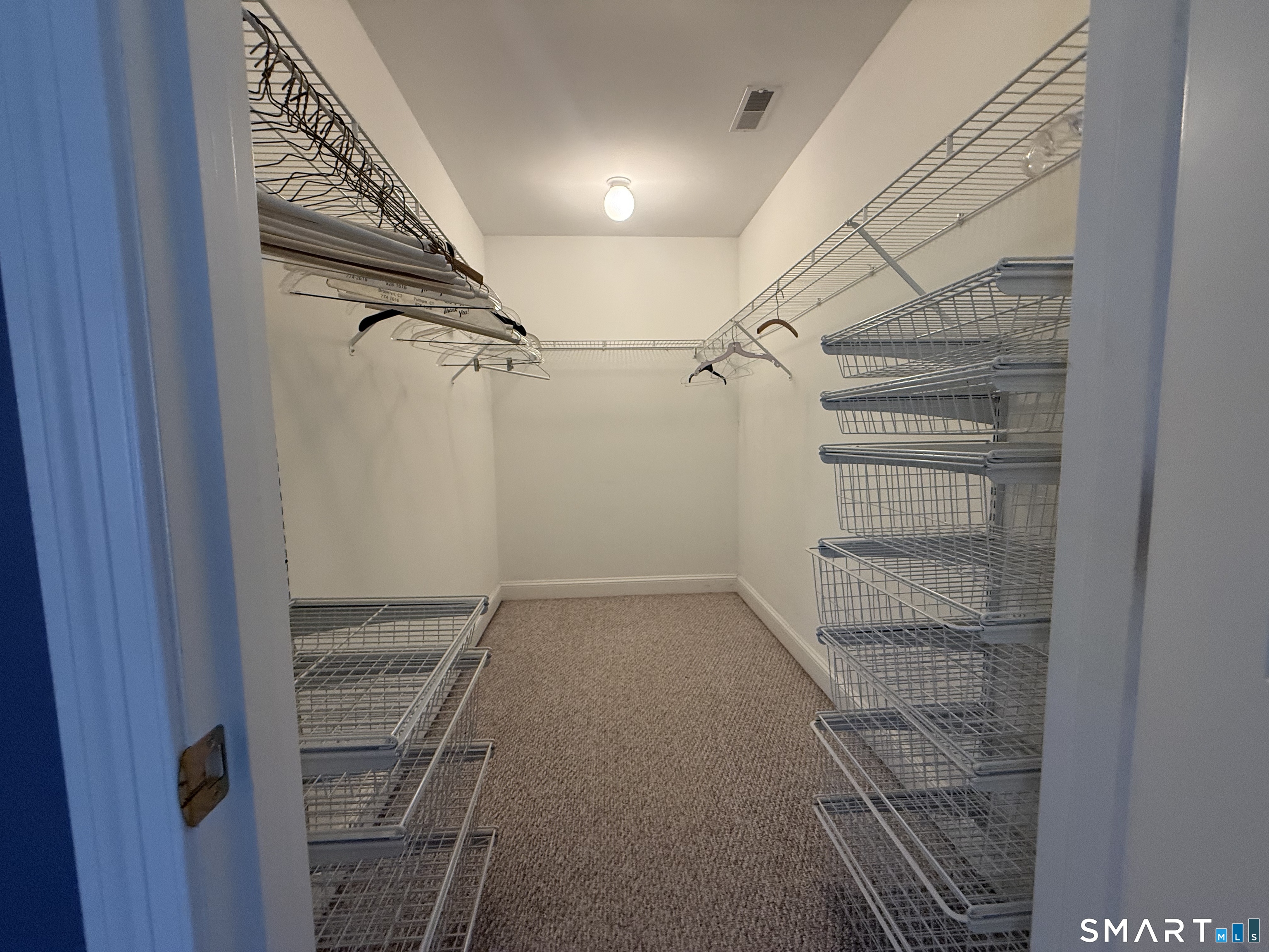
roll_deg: +0.8
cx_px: 634
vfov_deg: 85.7
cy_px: 476
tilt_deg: -5.6
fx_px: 513
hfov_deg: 102.1
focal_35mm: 14
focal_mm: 2.22
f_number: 2.2
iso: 400
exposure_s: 1/60
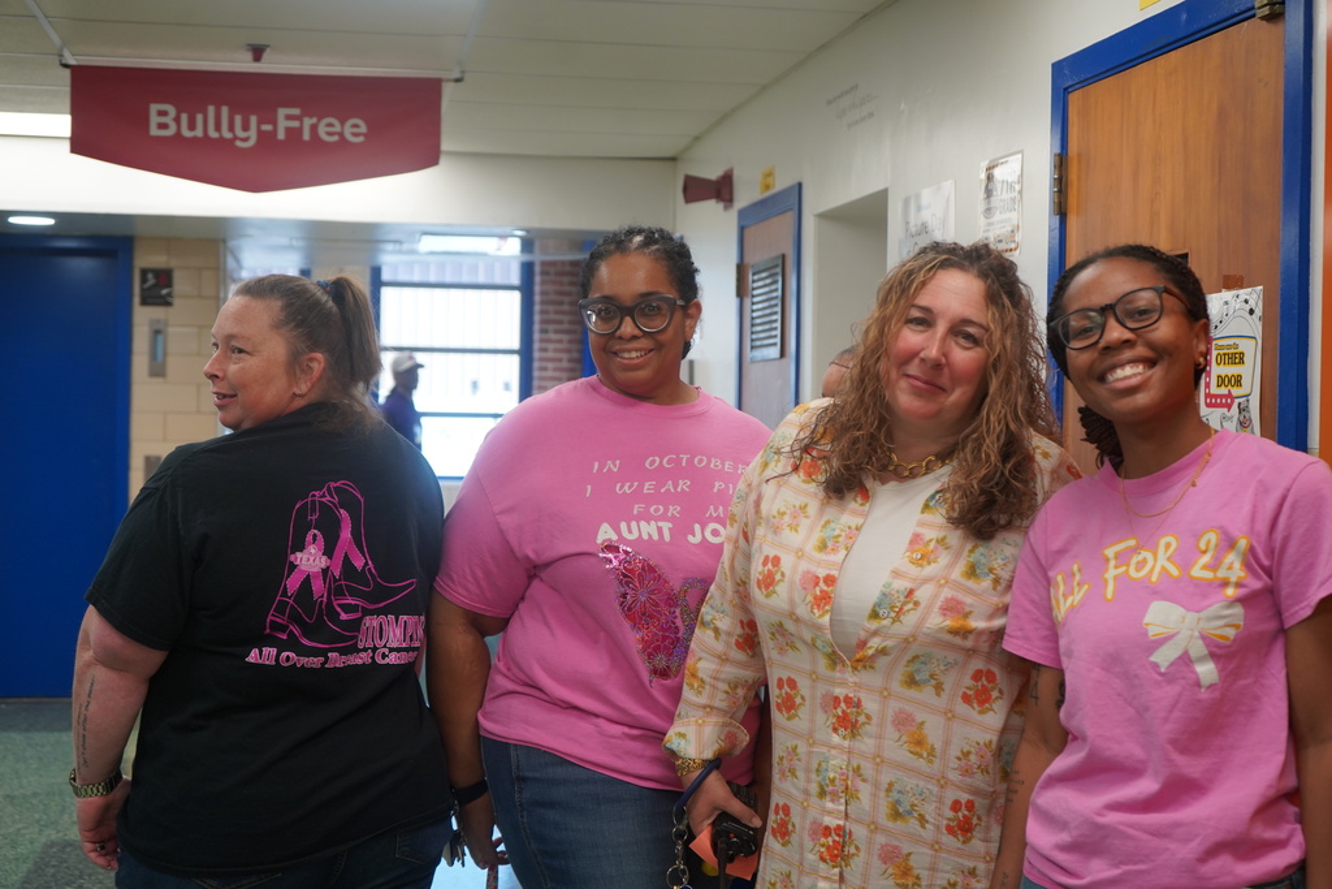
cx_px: 666
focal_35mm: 50
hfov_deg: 39.6
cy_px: 444
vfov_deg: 27.0
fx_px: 1850
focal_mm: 50
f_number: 4.5
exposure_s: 1/160
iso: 1000
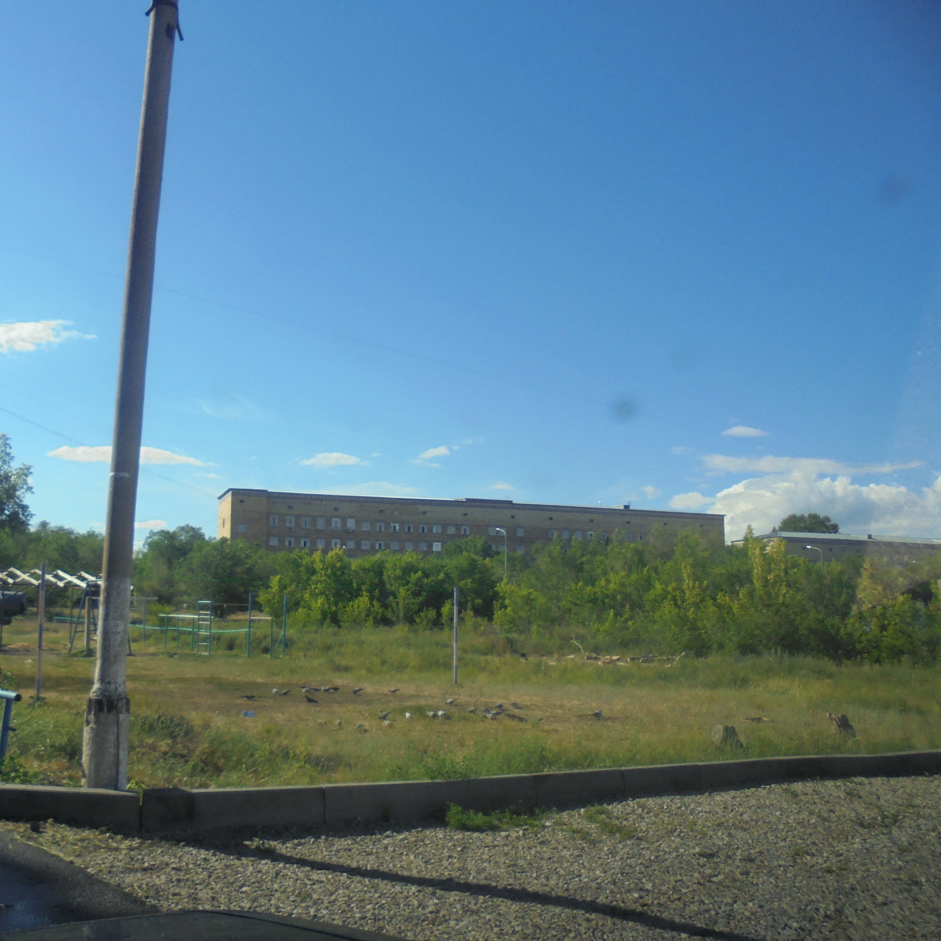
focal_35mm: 31
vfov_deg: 52.5
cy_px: 474
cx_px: 321
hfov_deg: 51.6
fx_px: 953
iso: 100
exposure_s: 1/1000
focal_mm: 4.6
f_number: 3.5
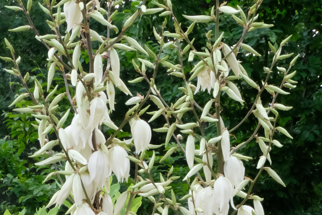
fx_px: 1333
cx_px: 125
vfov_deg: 8.7
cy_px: 425
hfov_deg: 13.8
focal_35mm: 149
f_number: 16
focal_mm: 30.9
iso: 3200
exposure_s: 1/85
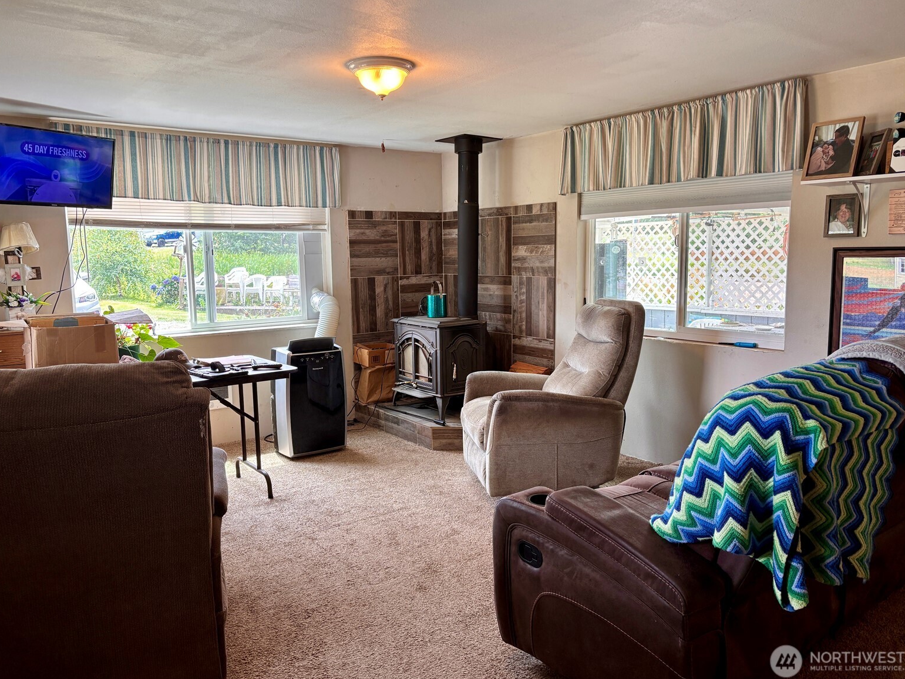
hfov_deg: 65.3
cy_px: 332
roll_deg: +0.5
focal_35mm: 27
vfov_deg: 51.4
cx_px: 453
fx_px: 706
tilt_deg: -6.9
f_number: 1.6
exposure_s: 1/120
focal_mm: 5.96
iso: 80
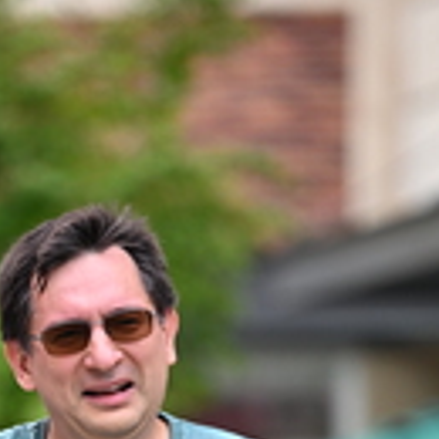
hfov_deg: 3.0
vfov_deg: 2.9
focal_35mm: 592
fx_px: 8494
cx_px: 22
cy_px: 753
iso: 640
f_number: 2.8
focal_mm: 165
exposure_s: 1/2000
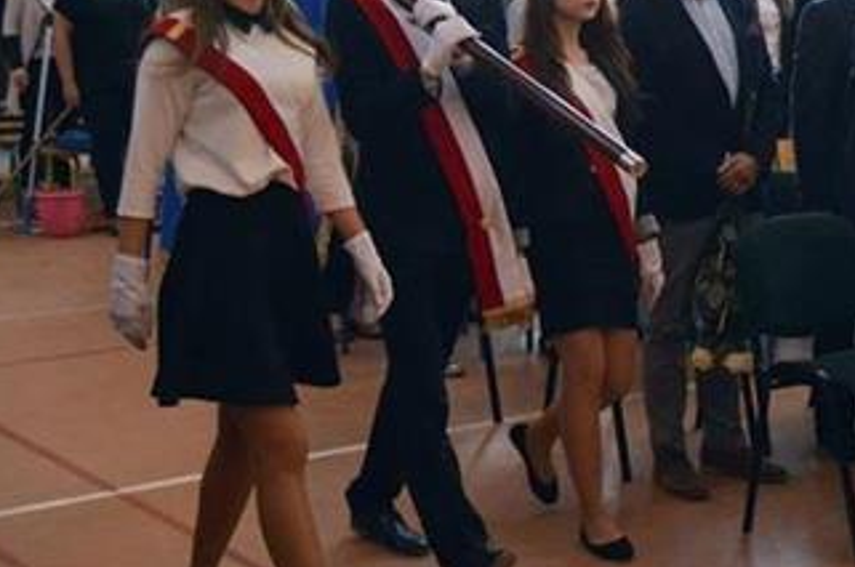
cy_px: 216
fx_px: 1873
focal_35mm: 79
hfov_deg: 24.8
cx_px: 794
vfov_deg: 17.2
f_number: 4
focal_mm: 26
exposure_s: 1/500
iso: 1400
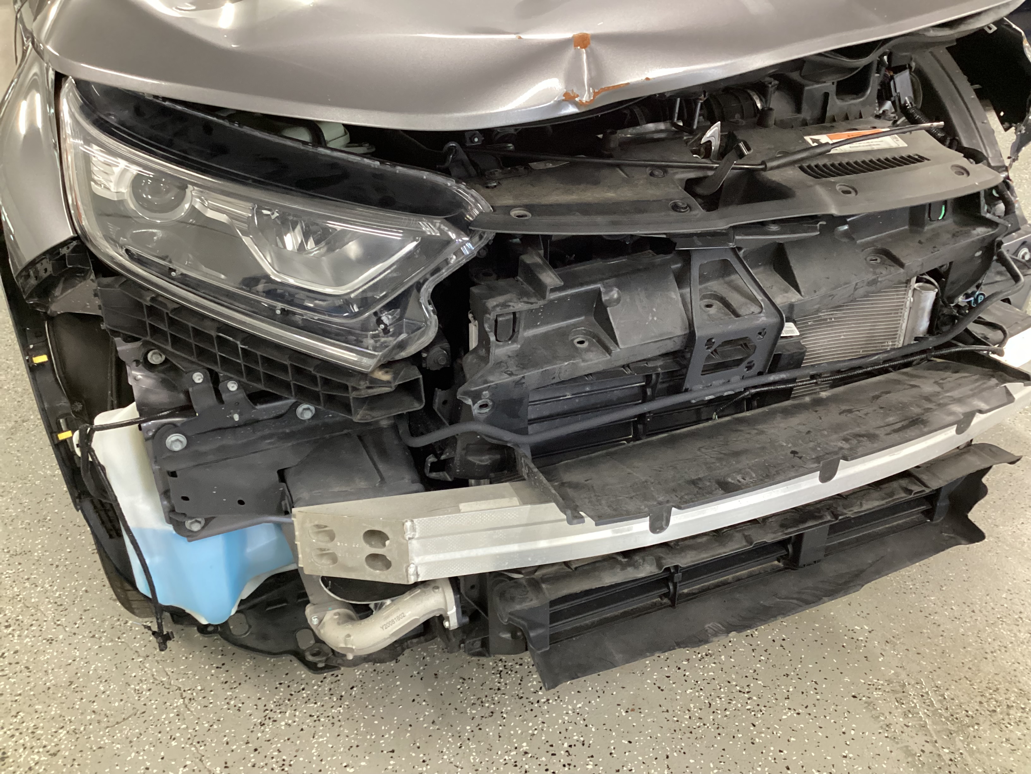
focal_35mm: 31
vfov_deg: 45.4
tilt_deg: -31.0
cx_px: 516
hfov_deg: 58.4
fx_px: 923
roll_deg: +1.5
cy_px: 387
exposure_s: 1/30
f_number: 2.4
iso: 400
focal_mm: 3.3
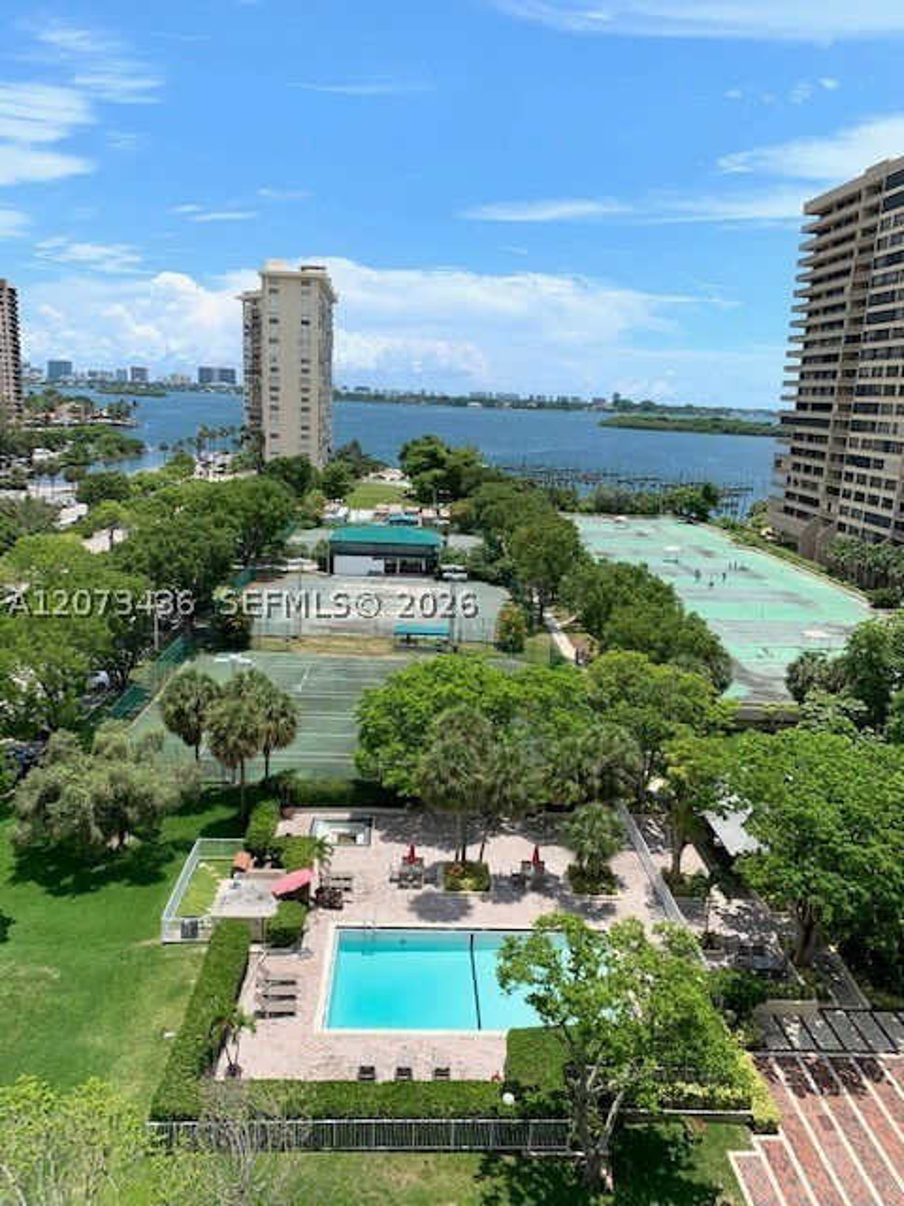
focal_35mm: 26
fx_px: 905
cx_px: 452
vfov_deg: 67.3
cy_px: 603
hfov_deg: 53.1
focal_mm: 4.25
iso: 25
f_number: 1.8
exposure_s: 1/2755
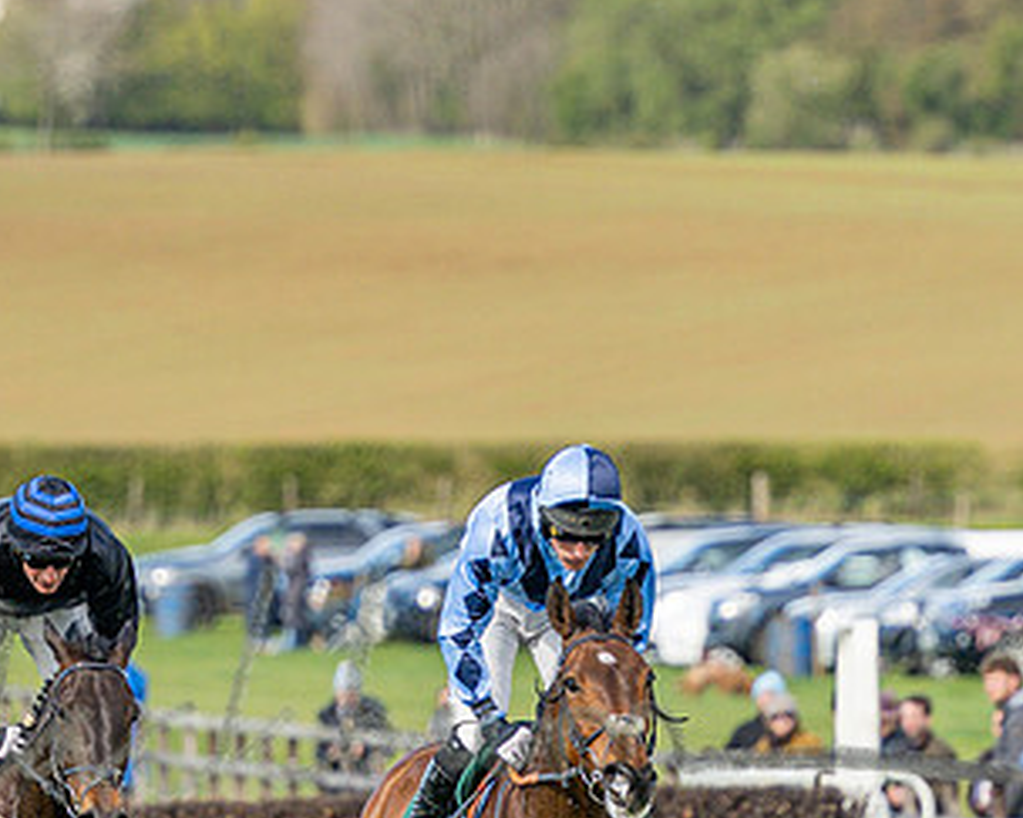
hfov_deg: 2.7
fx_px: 21520
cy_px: 680
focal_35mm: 711
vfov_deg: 2.2
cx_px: 791
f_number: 2.8
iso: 200
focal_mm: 160
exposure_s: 1/1600
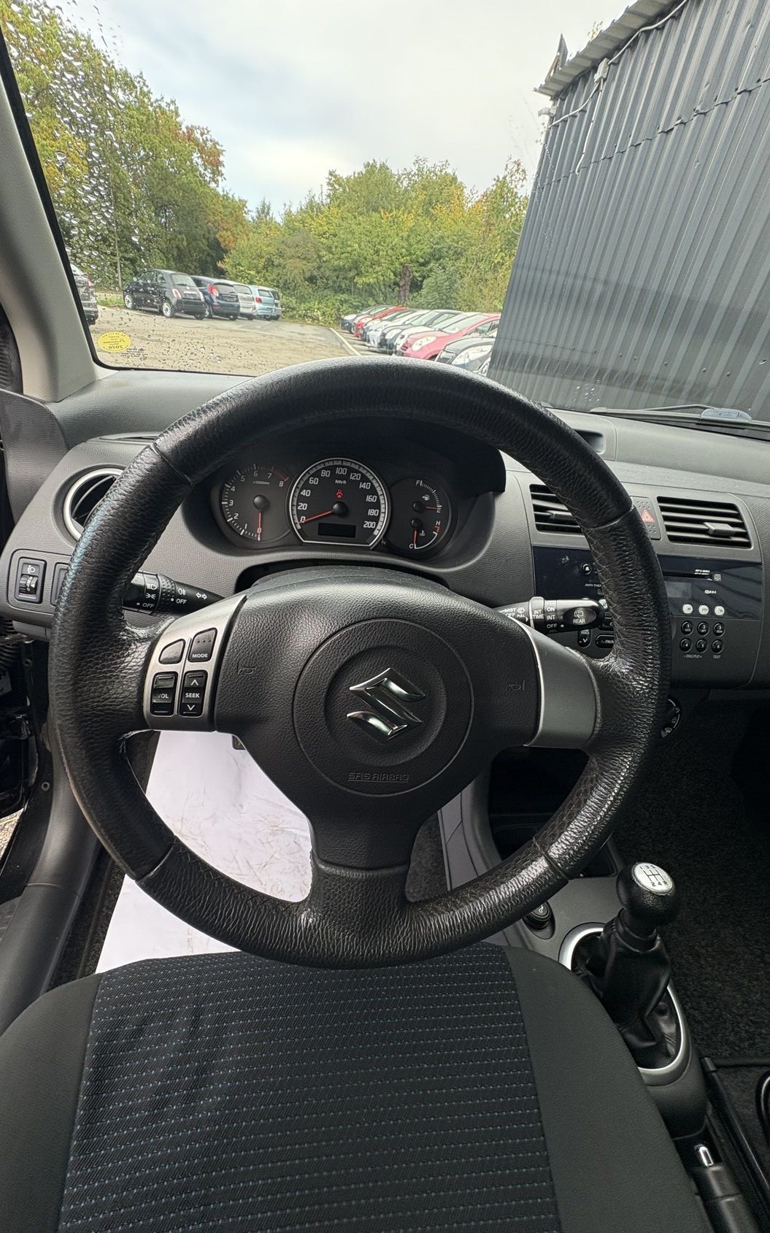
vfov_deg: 101.5
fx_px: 504
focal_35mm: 15
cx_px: 355
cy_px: 615
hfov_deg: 74.6
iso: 80
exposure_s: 1/124
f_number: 2.2
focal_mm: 2.22
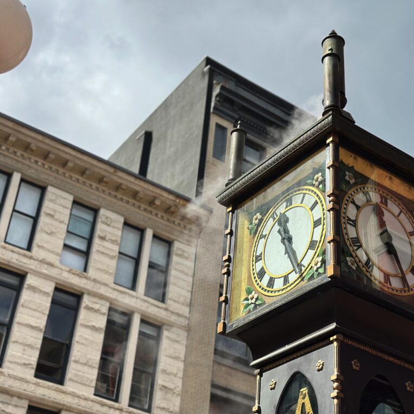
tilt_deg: +32.9
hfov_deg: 30.0
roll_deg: -5.3
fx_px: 771
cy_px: 206
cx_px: 217
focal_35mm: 57
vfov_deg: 30.0
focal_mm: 6.86
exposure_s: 1/4367
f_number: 1.78
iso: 100
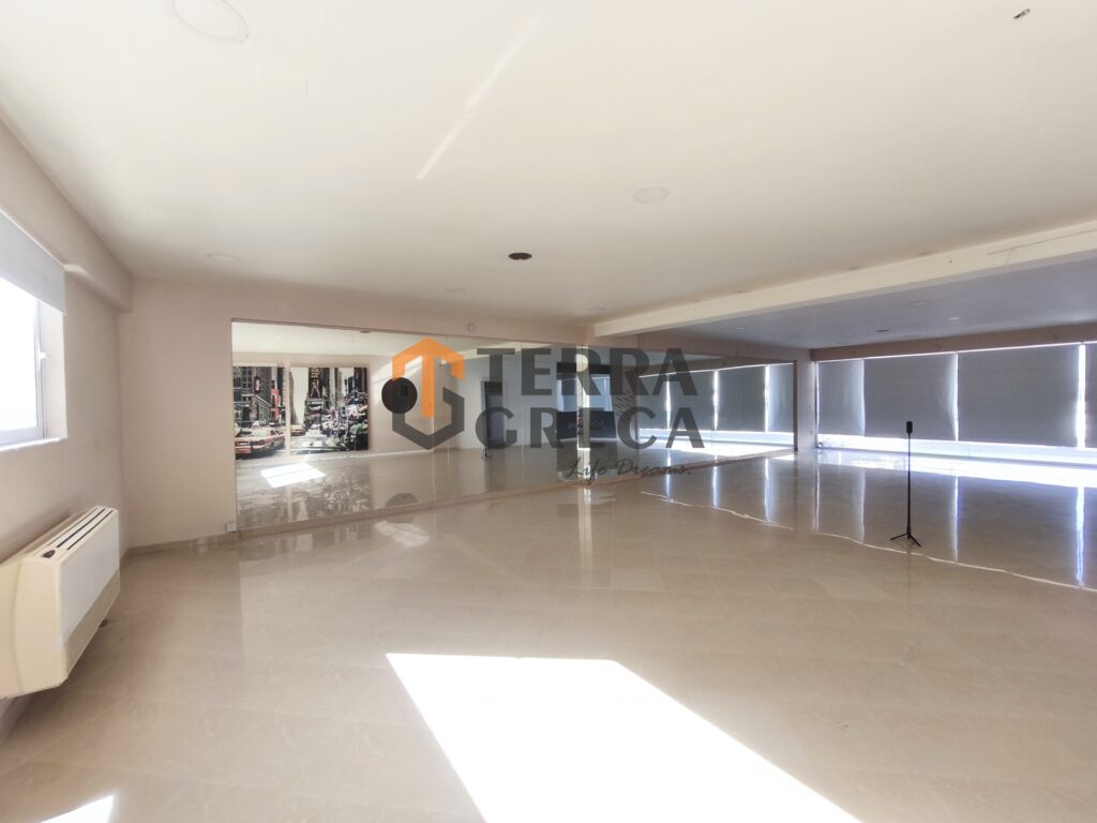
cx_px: 548
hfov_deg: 98.2
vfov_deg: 81.7
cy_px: 412
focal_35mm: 15
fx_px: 475
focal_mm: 1.91
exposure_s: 1/100
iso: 64
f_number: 2.2
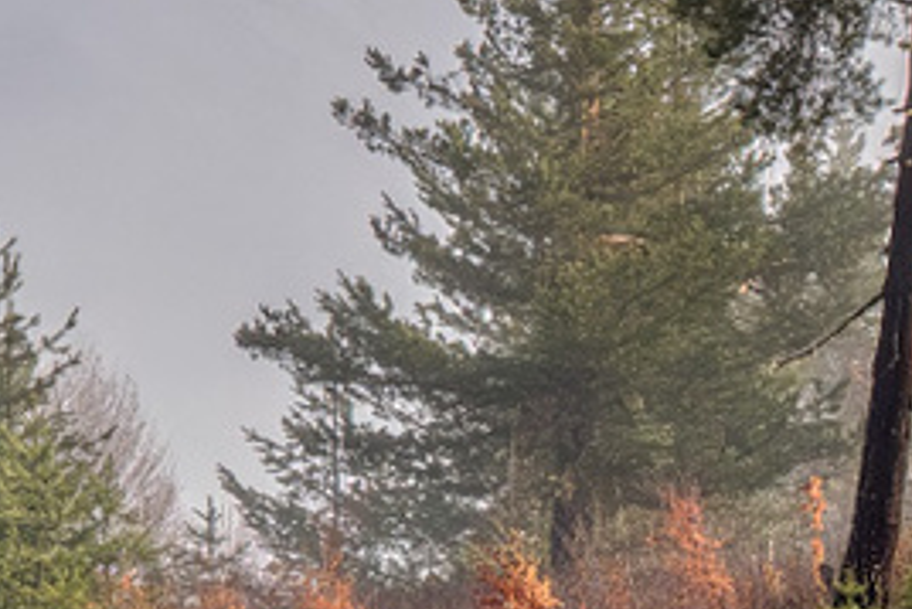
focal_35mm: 504
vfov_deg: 2.7
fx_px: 12774
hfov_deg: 4.1
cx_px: -749
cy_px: 167
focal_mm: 50
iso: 500
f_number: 11
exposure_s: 1/350
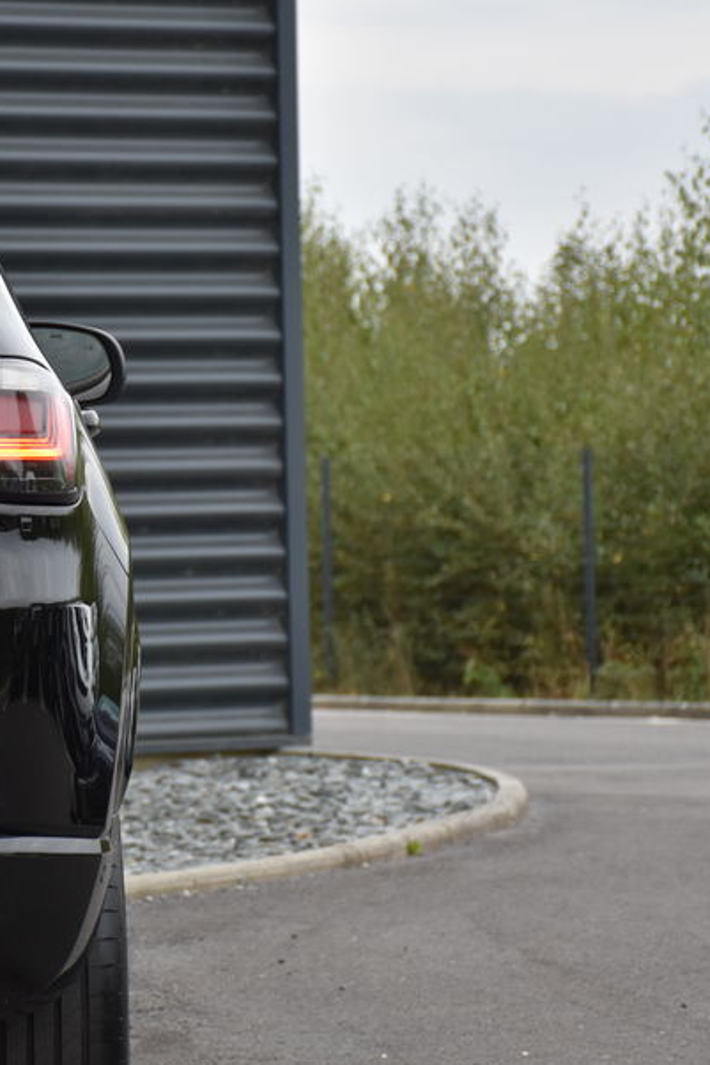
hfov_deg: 7.3
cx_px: -2
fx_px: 5530
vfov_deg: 11.0
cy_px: 517
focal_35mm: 187
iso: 500
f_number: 5
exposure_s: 1/250
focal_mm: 75
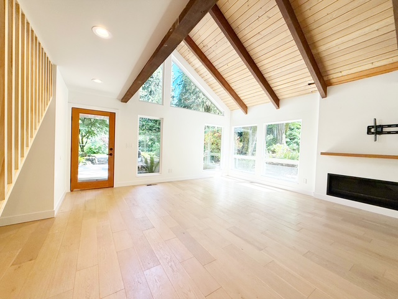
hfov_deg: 102.1
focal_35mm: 14
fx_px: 161
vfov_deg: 85.7
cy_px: 150
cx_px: 199
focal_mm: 2.22
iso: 64
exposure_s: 1/130
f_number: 2.2
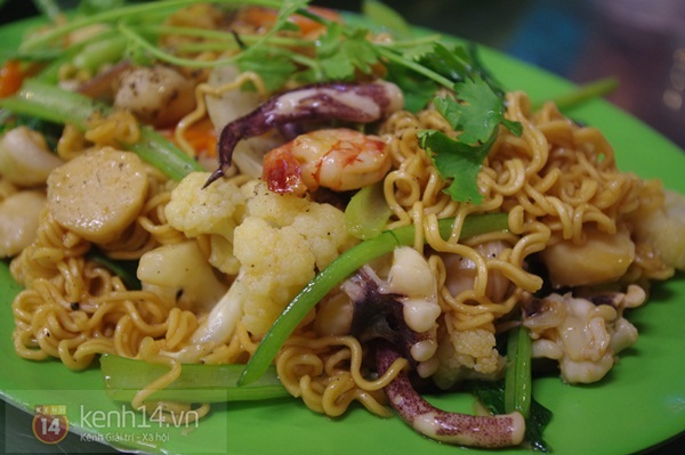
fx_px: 932
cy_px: 228
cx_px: 342
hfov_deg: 40.4
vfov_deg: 27.5
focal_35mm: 49
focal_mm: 32.5
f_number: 4
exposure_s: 1/8
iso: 800
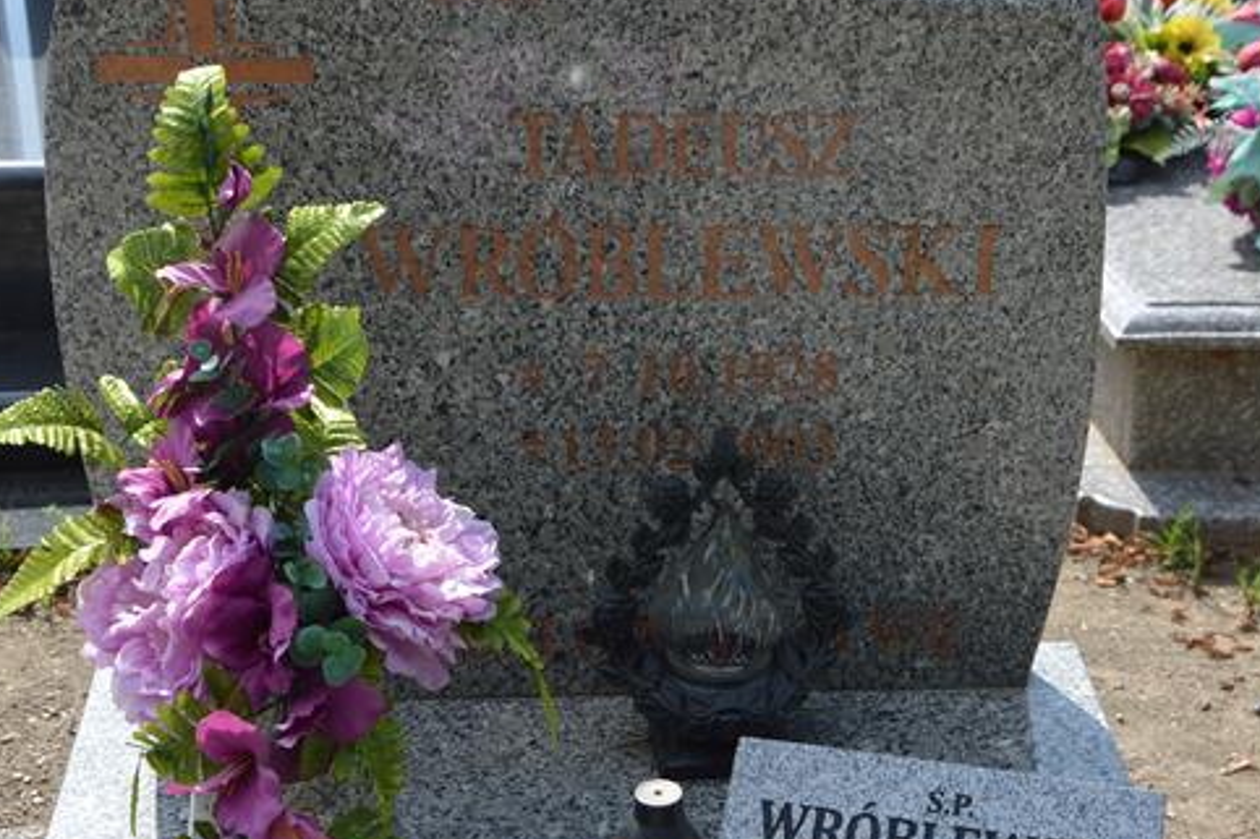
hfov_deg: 29.0
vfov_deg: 19.5
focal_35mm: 70
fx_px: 2437
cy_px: 515
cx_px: 711
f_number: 7.1
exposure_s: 1/200
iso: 100
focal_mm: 35
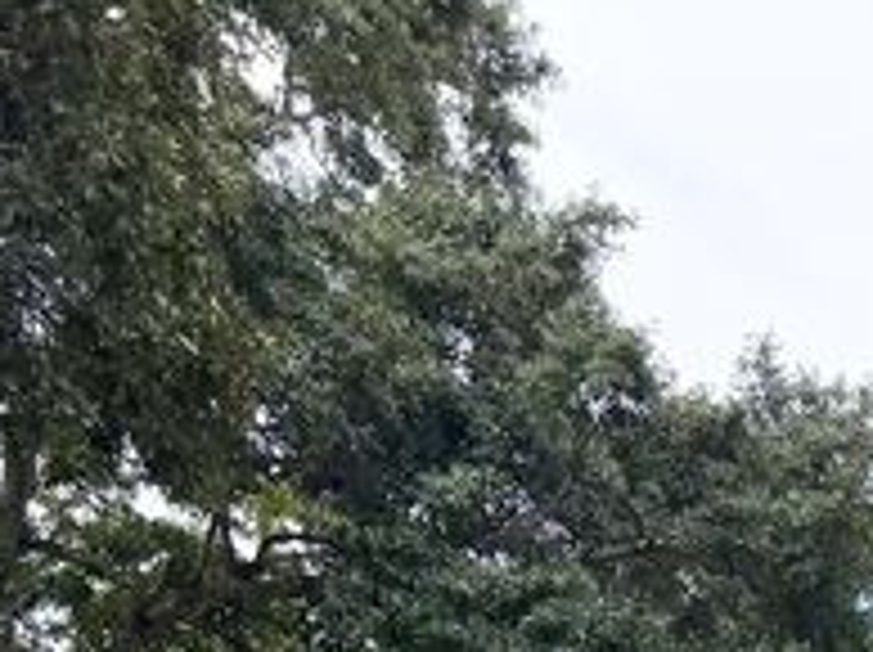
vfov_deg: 9.8
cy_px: 1713
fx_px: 3199
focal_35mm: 127
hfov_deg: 13.8
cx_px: 1570
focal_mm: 6.76
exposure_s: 1/131
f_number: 1.78
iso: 160
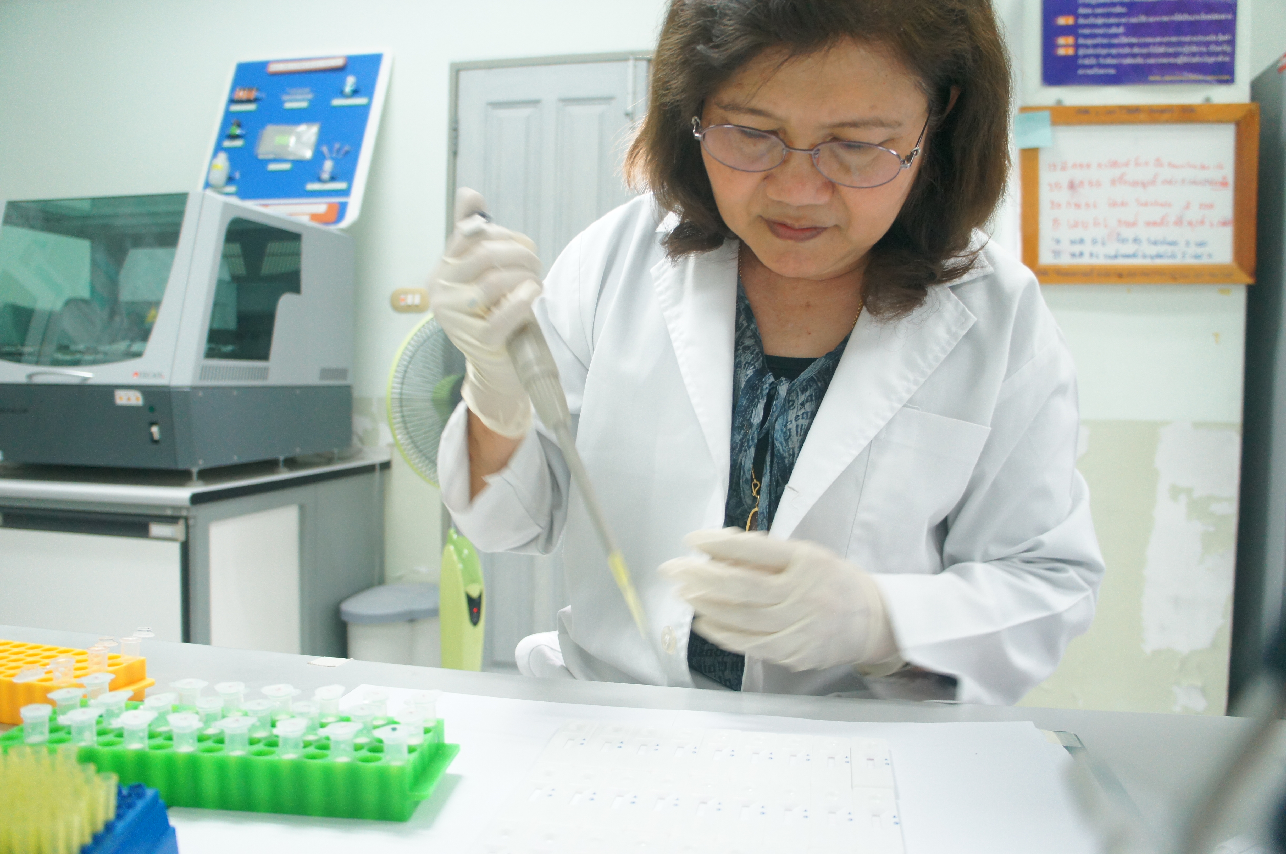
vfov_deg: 47.8
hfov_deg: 67.4
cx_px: 643
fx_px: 963
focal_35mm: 27
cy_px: 427
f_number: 3.5
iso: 1600
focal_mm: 18
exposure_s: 1/25
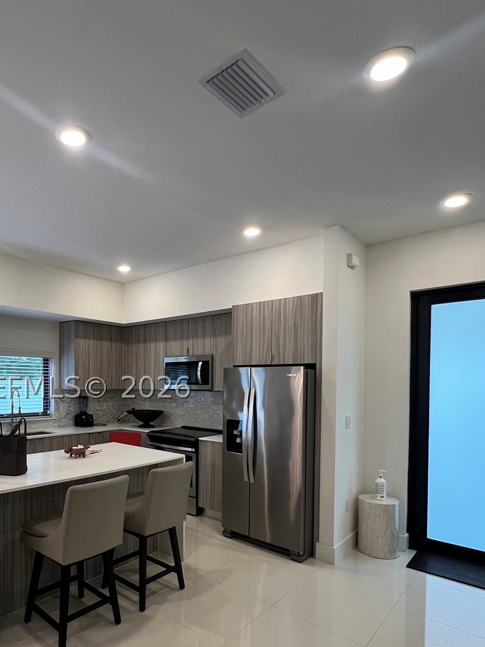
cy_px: 388
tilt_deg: +0.0
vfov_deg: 80.8
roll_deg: +0.8
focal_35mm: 20
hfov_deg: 63.9
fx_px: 374
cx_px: 154
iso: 200
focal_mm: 1.57
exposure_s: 1/120
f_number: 1.8
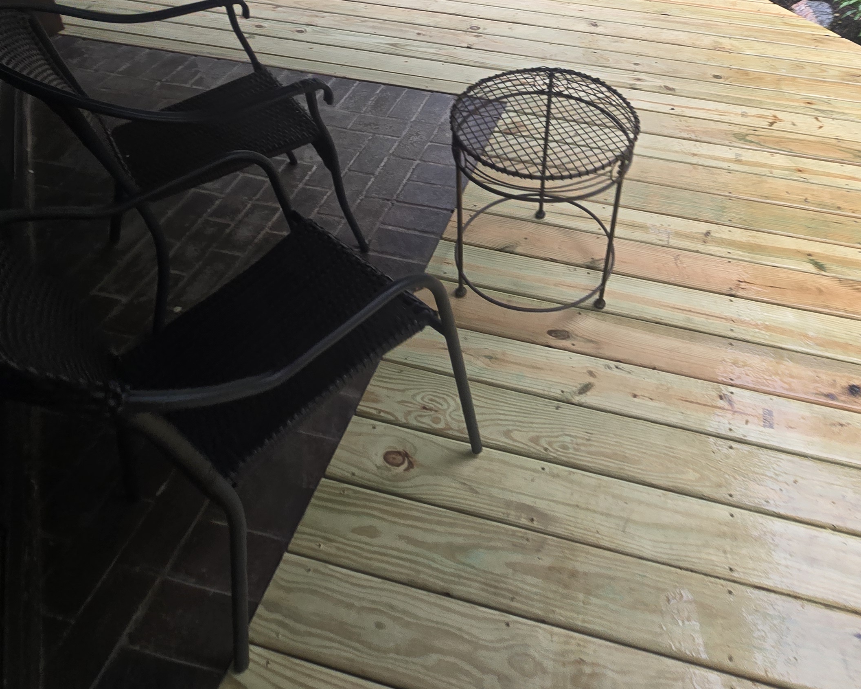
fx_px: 612
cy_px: 122
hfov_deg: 68.7
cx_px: 561
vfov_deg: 54.1
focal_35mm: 24
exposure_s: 1/120
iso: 64
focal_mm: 2.2
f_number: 2.2
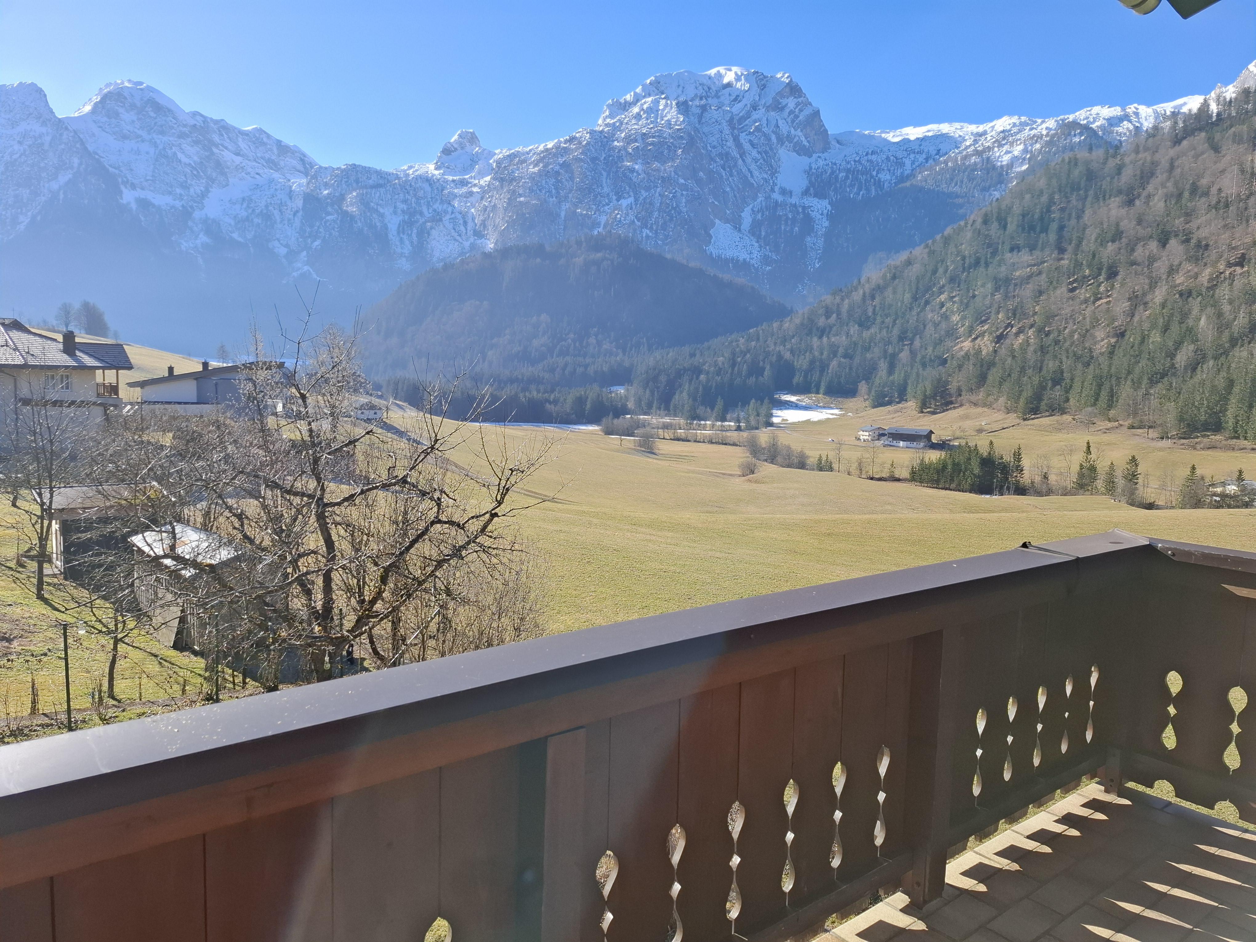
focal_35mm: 23
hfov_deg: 73.9
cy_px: 471
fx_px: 835
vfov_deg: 58.9
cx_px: 628
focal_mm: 5.54
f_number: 1.8
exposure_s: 1/1468
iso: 50
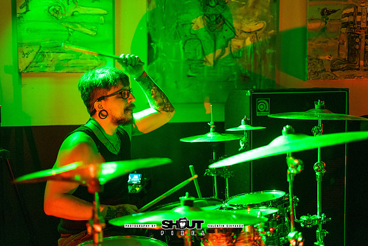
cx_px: 184
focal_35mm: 50
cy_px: 123
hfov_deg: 39.6
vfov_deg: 27.0
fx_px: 511
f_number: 1.8
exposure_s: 1/200
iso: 4000
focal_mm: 50
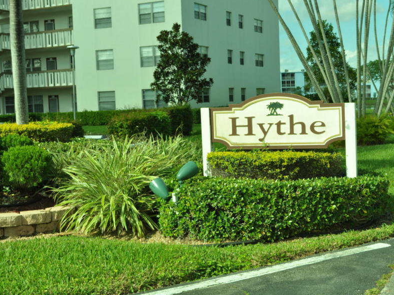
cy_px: 147
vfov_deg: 27.5
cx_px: 222
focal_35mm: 53
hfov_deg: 36.1
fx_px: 603
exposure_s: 1/200
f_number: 10
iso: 200
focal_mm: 32
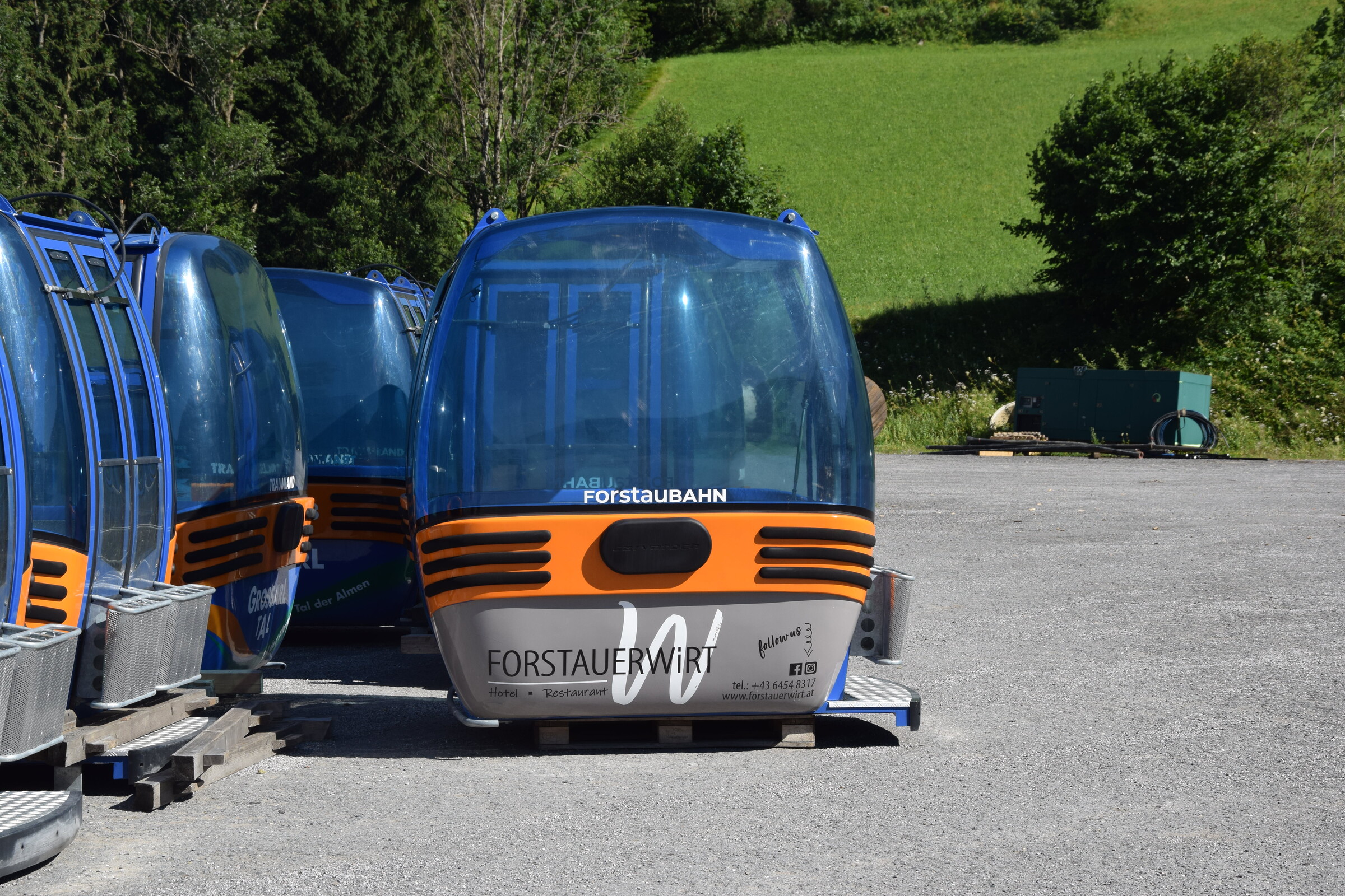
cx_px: 672
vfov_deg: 18.2
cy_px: 448
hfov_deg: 27.0
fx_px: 2802
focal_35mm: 75
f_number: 9
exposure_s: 1/320
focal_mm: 50
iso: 200
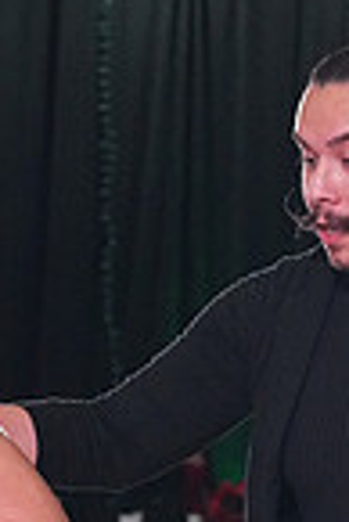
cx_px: 81
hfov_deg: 4.3
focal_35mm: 319
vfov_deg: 6.4
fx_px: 4627
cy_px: 713
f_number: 6.3
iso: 6400
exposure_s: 1/400
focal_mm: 80
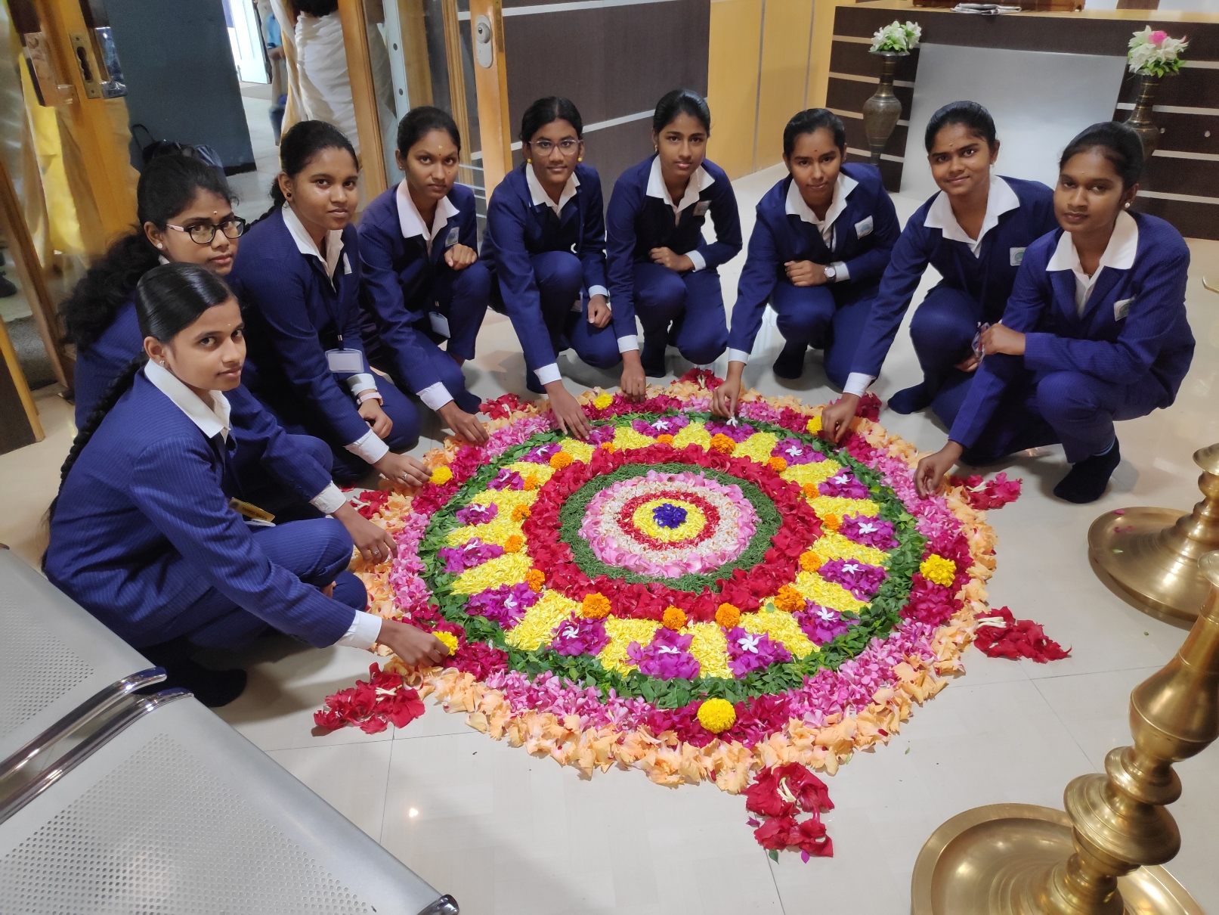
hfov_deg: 81.7
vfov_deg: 66.0
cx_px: 610
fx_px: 704
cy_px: 458
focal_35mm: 20
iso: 800
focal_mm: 3.94
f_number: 1.9
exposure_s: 1/50
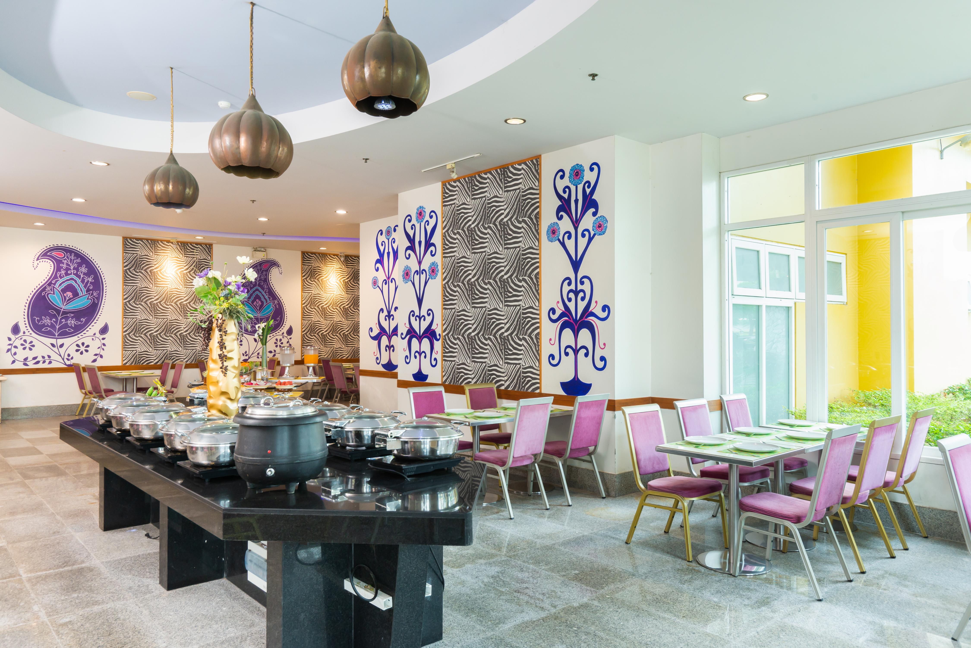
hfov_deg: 73.7
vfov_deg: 53.1
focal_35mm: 24
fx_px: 647
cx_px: 486
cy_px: 324
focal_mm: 24
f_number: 11
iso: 400
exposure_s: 1/2.5
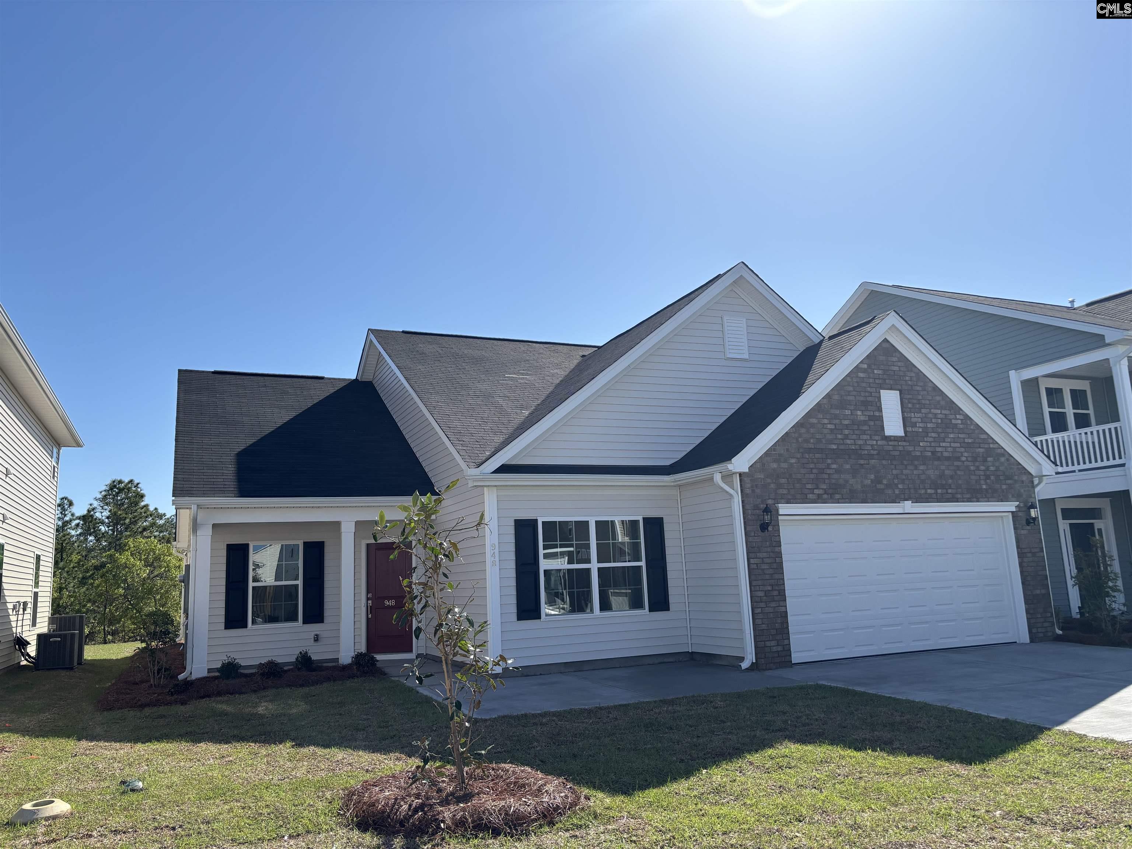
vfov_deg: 53.1
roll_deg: +1.6
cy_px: 424
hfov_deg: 67.3
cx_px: 566
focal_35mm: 26
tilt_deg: +10.1
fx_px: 850
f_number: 1.6
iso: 50
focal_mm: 5.96
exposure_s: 1/4854
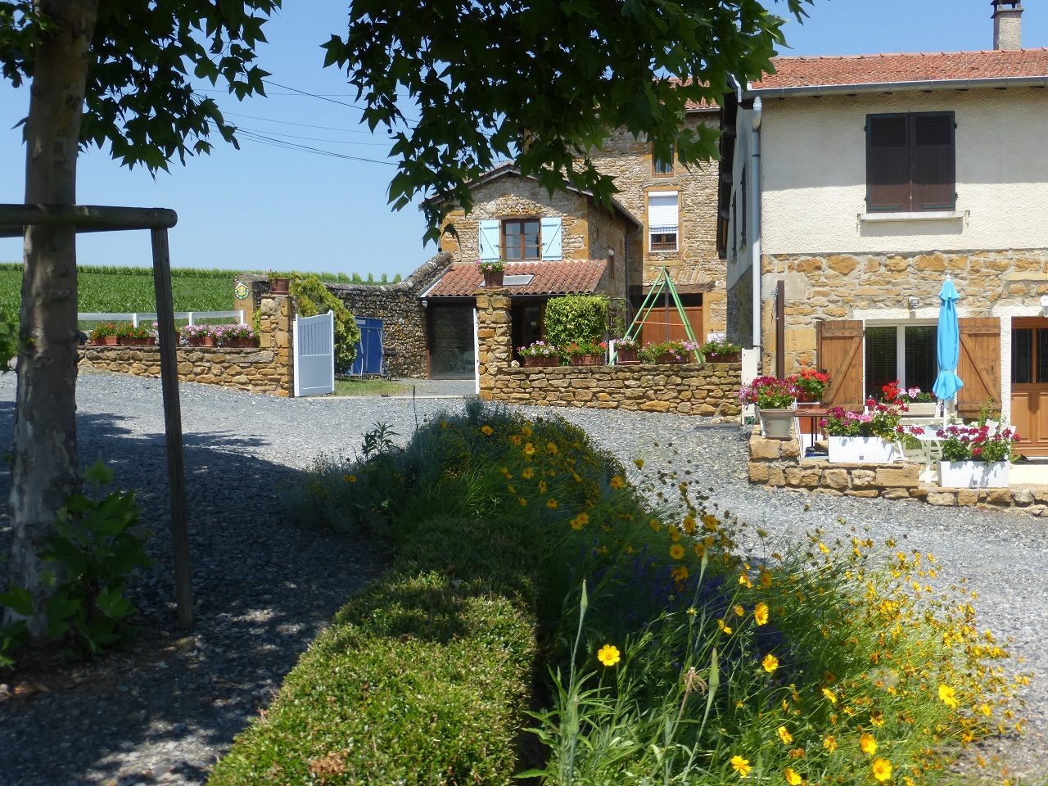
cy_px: 393
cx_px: 524
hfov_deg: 52.6
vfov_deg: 40.7
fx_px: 1060
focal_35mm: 35
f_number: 3.7
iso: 100
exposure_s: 1/800
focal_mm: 6.1
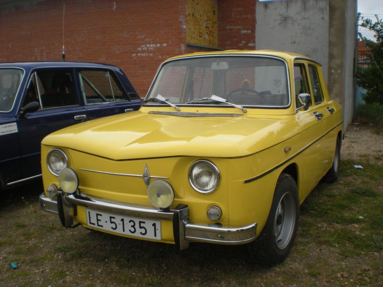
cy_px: 144
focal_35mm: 38
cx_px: 192
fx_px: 420
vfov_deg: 37.7
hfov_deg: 49.0
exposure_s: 1/284
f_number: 4.6
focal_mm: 6.3
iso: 64
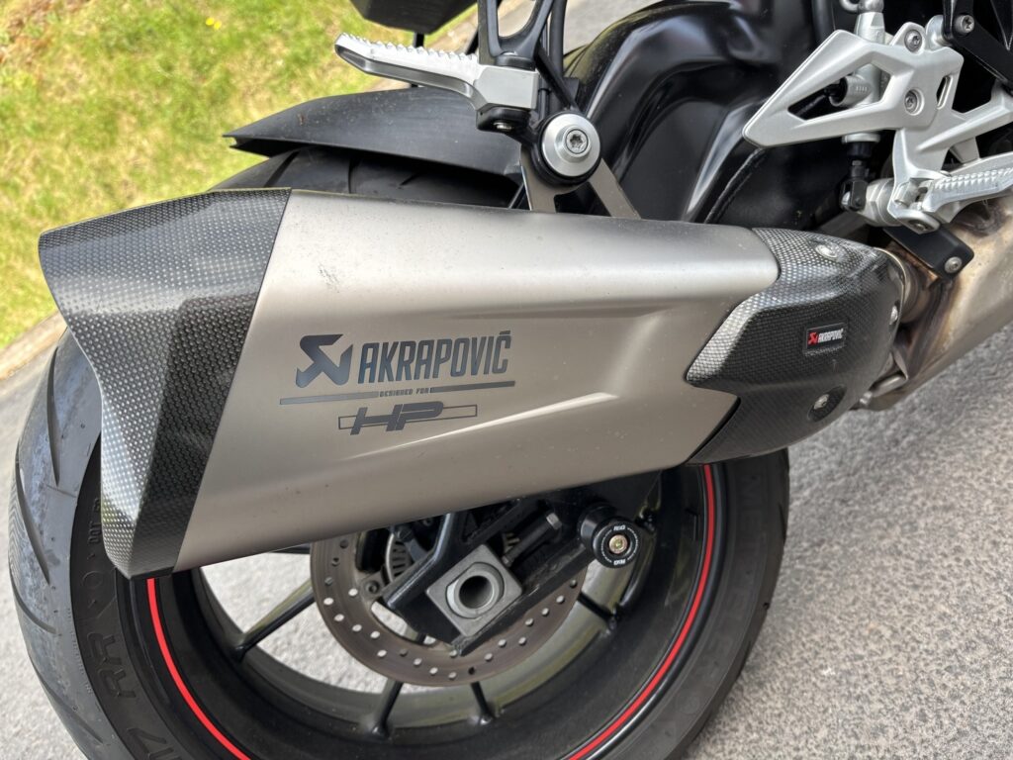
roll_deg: +33.1
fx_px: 761
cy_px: 380
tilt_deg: -32.9
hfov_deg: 67.3
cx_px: 506
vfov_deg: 53.1
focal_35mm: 26
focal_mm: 5.96
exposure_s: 1/515
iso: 50
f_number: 1.6
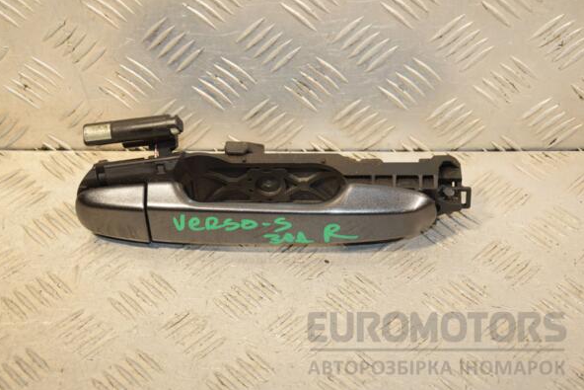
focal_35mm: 76
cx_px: 289
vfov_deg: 18.0
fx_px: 1233
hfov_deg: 26.6
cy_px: 195
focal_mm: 50
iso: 800
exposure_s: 1/200
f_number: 6.3
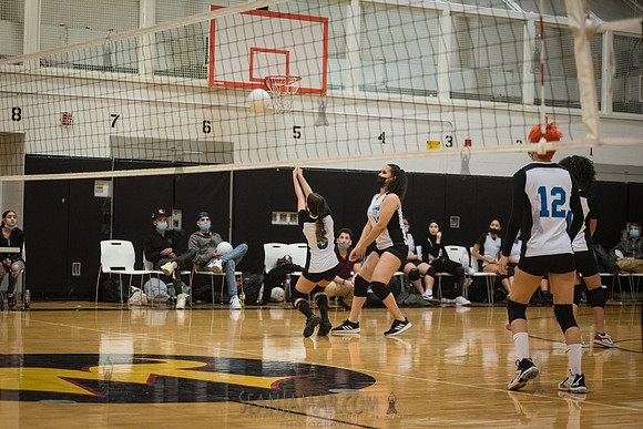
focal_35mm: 86
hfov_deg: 23.6
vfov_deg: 15.9
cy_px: 214
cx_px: 322
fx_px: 1536
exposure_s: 1/400
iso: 5000
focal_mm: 86
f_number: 3.2
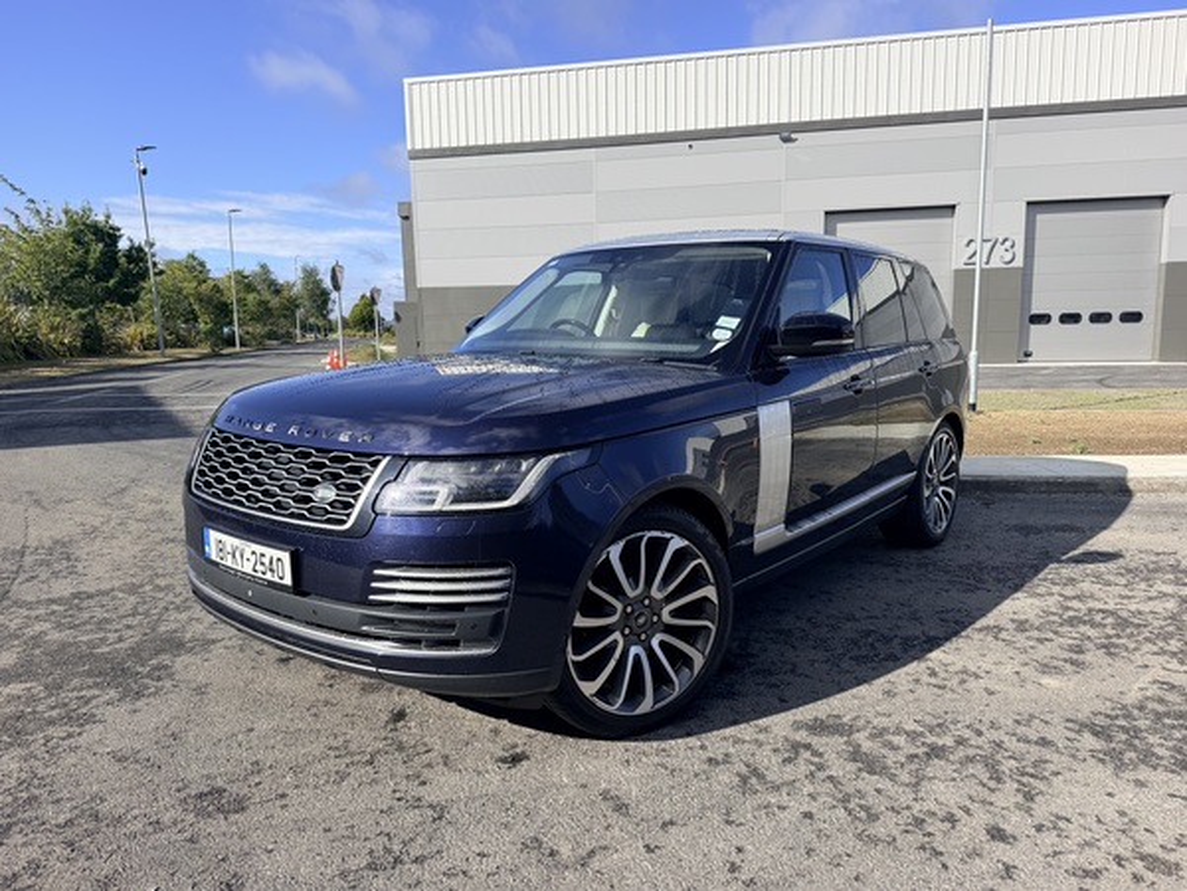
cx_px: 594
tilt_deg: -8.0
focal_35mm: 24
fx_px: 823
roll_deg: +1.7
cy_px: 446
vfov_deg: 56.8
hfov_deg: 71.6
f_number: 1.78
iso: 80
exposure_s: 1/4167
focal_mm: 6.76
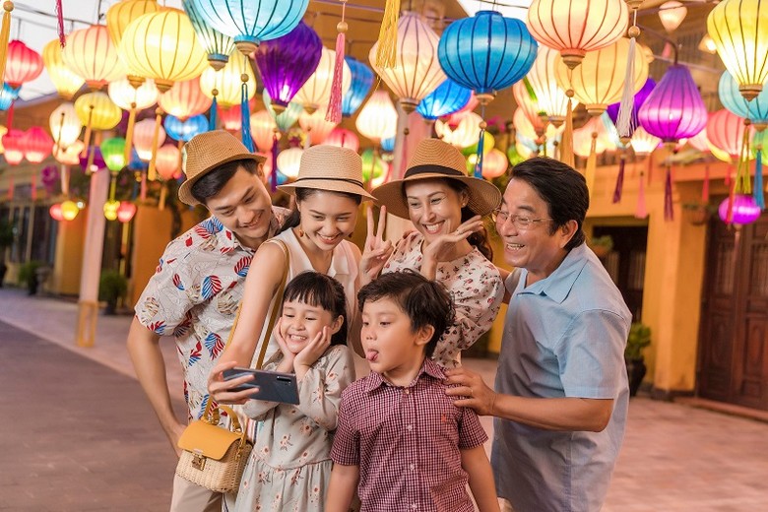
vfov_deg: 31.9
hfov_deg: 46.4
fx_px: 896
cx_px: 384
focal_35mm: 42
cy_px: 256
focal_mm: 42
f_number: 2.8
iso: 1250
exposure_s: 1/100
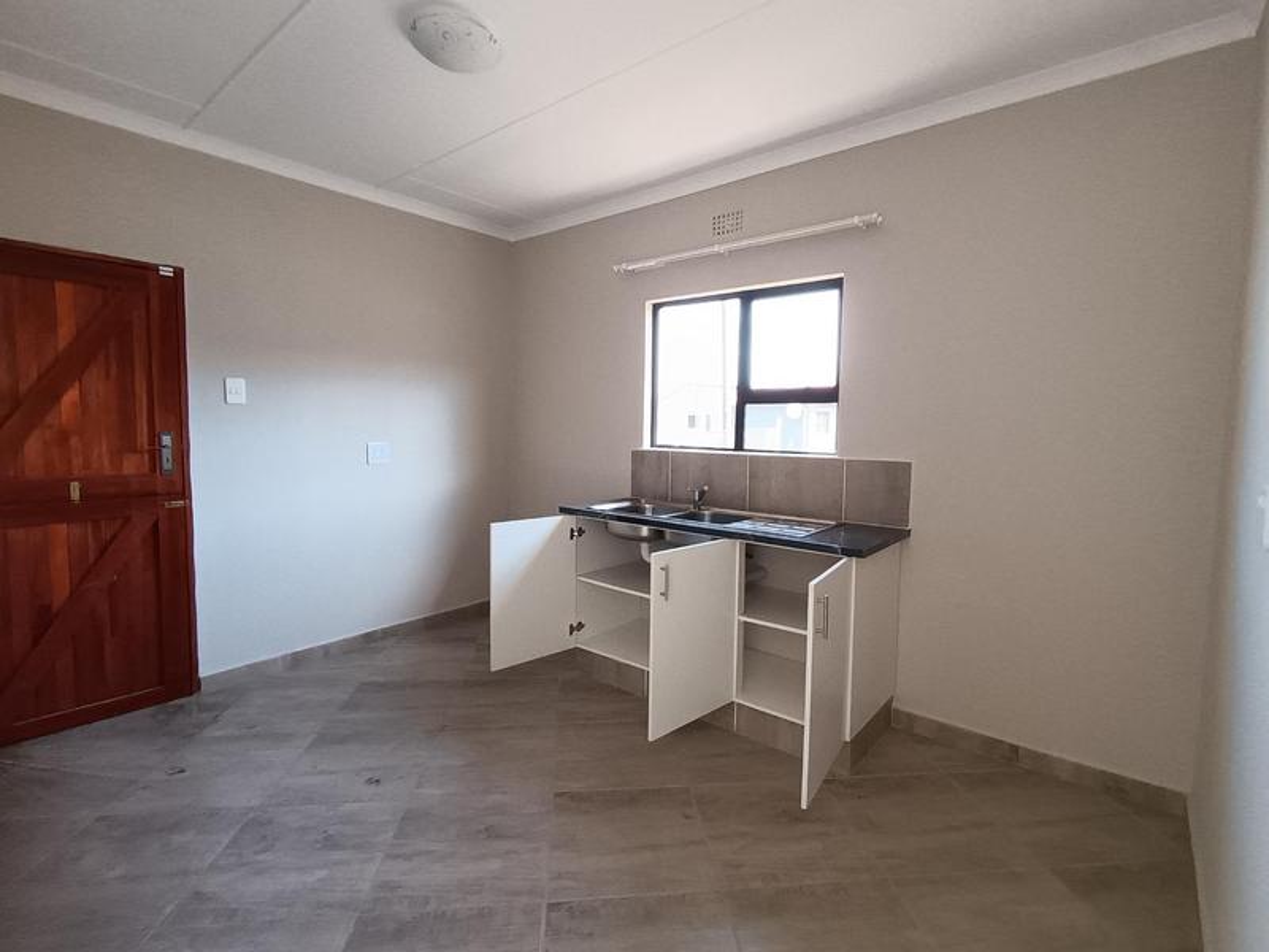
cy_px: 476
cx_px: 634
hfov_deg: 91.0
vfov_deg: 74.7
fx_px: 623
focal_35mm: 17
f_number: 2.2
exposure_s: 1/100
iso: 415
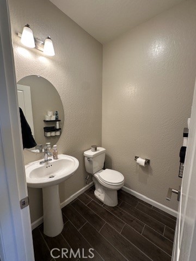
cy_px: 130
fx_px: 106
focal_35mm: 14
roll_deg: -0.2
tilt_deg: -7.5
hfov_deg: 85.7
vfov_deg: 102.1
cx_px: 98
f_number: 2.2
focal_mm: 2.22
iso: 160
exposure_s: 1/120
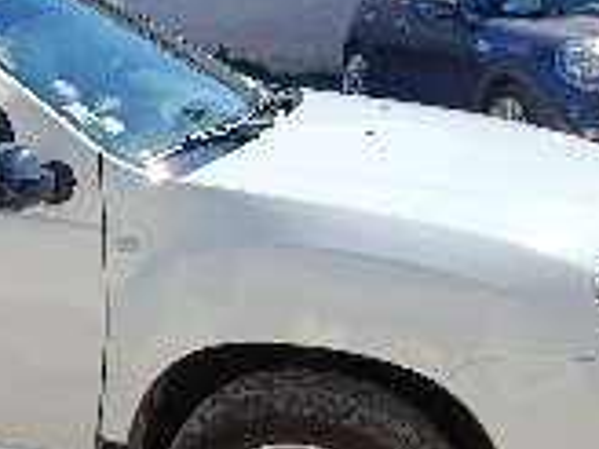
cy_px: 234
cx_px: -18
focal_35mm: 61
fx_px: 1056
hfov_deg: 29.3
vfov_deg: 24.0
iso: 50
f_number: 1.7
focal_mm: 5.24
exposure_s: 1/420
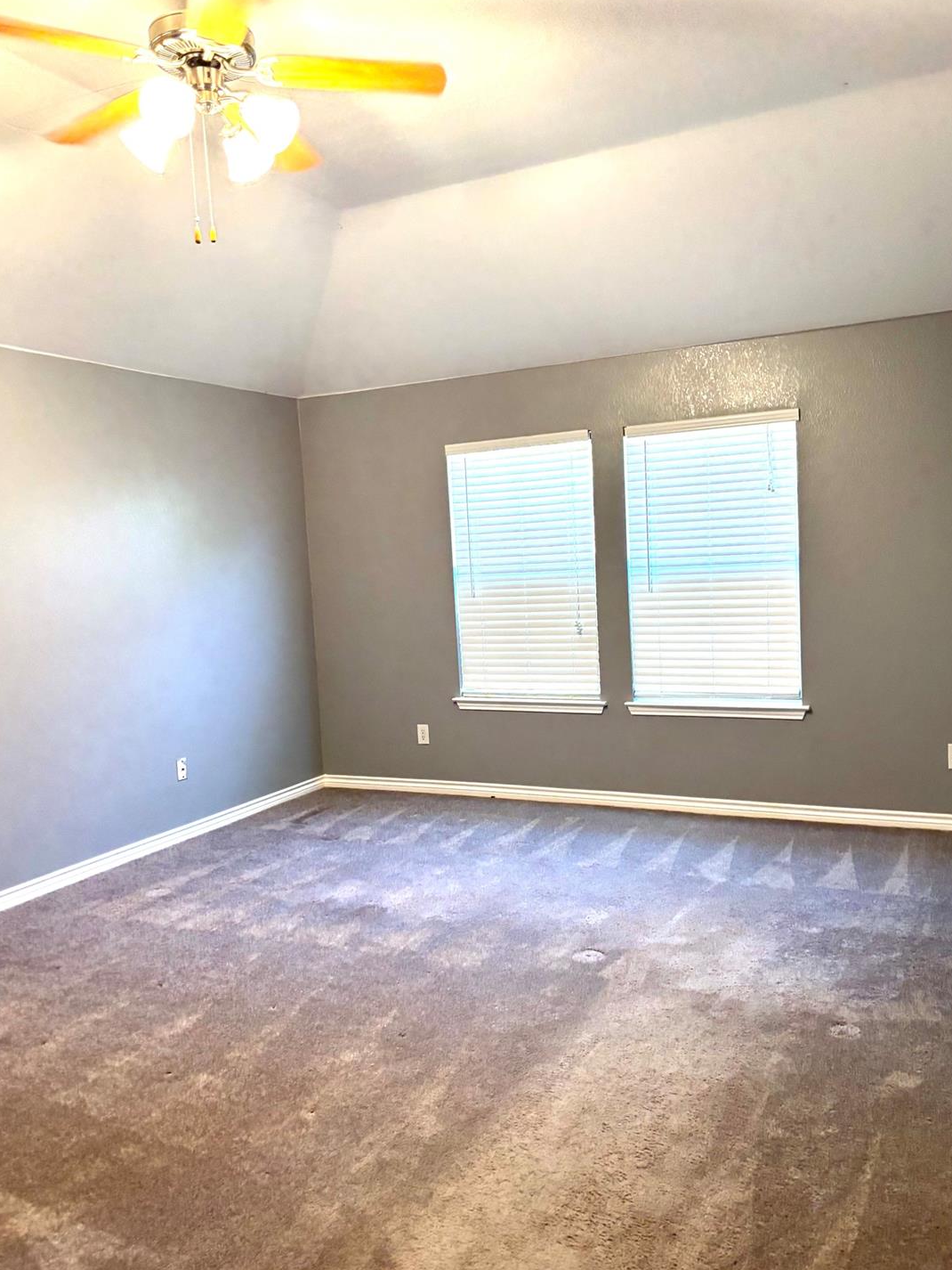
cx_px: 496
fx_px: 1026
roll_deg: +3.3
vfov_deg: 63.4
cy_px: 658
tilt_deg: -7.7
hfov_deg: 49.7
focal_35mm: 28
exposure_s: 1/60
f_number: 1.6
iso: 320
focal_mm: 5.96
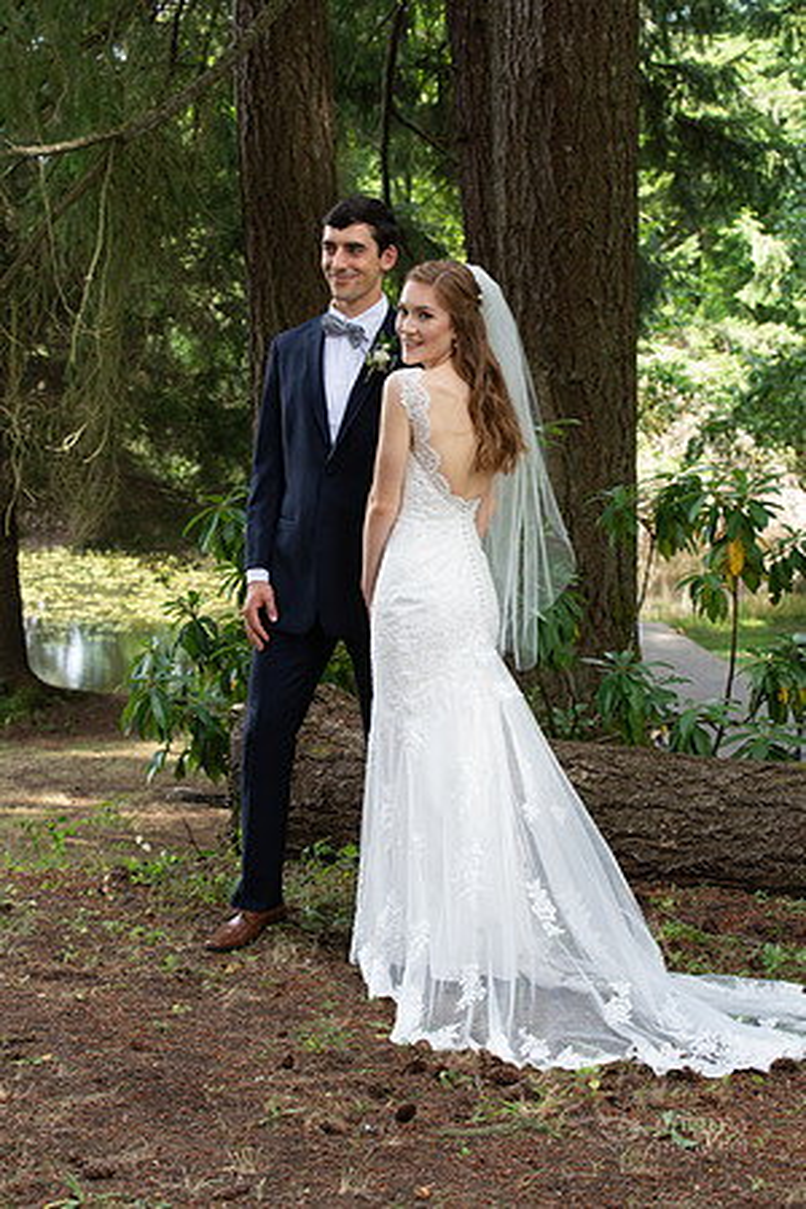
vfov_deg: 27.0
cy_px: 604
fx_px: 2519
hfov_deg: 18.2
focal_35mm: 75
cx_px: 403
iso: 800
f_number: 9
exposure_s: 1/160
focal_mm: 75
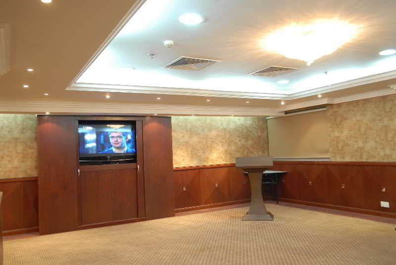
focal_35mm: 30
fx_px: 330
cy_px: 132
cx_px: 198
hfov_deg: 61.9
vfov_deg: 43.7
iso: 500
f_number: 2.8
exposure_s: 1/30
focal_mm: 20
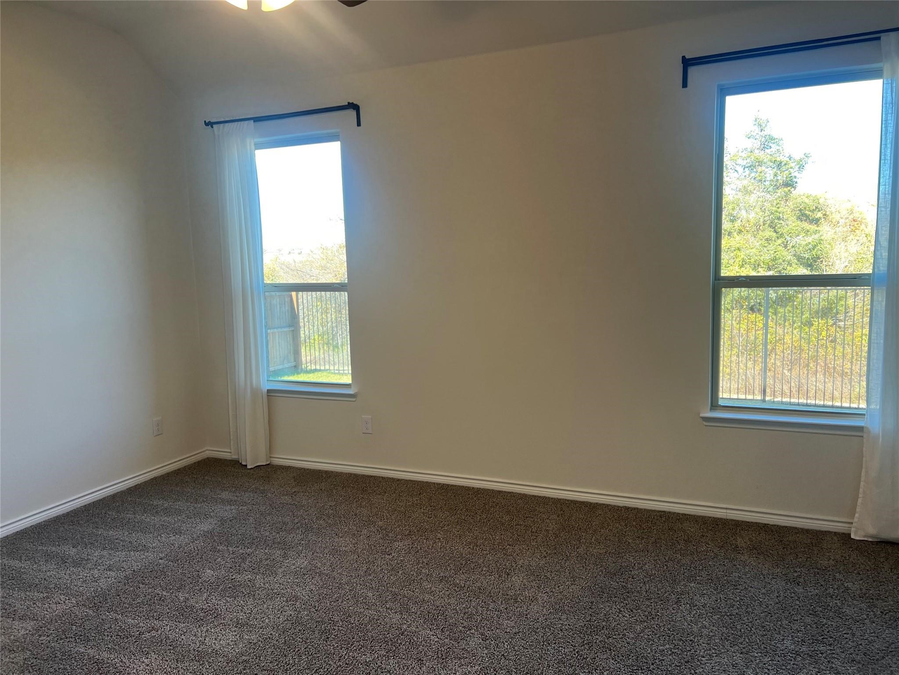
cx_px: 450
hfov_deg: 67.3
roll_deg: +1.5
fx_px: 675
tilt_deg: -6.1
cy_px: 338
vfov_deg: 53.1
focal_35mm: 26
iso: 50
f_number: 1.5
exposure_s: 1/120
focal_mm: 5.7
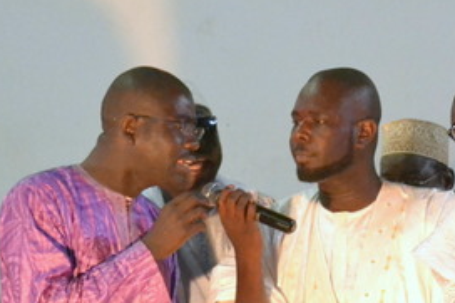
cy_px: 402
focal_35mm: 274
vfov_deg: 5.0
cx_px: 325
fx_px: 3461
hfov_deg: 7.5
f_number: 4.5
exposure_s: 1/125
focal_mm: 62
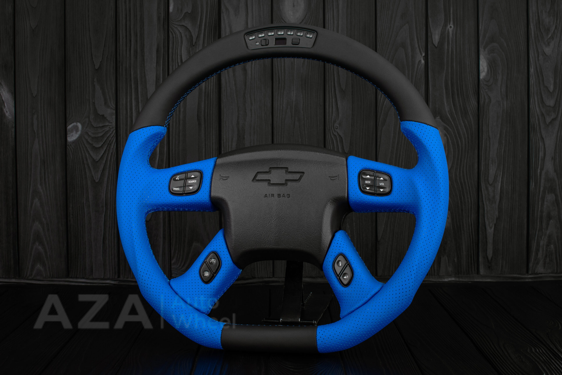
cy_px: 188
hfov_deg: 37.8
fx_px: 820
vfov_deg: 25.8
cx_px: 281
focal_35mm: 52
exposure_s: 1/125
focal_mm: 35
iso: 500
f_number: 6.3
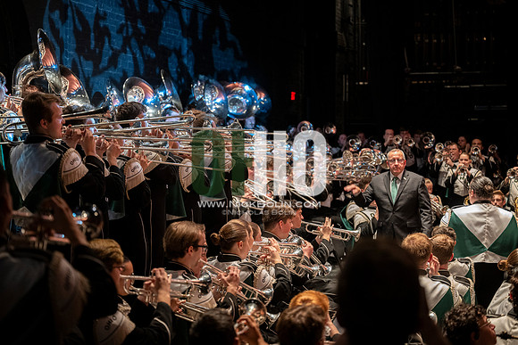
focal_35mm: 70
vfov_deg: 19.5
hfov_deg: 28.8
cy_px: 172
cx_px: 259
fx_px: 1007
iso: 1600
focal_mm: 70
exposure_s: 1/60
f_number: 2.8
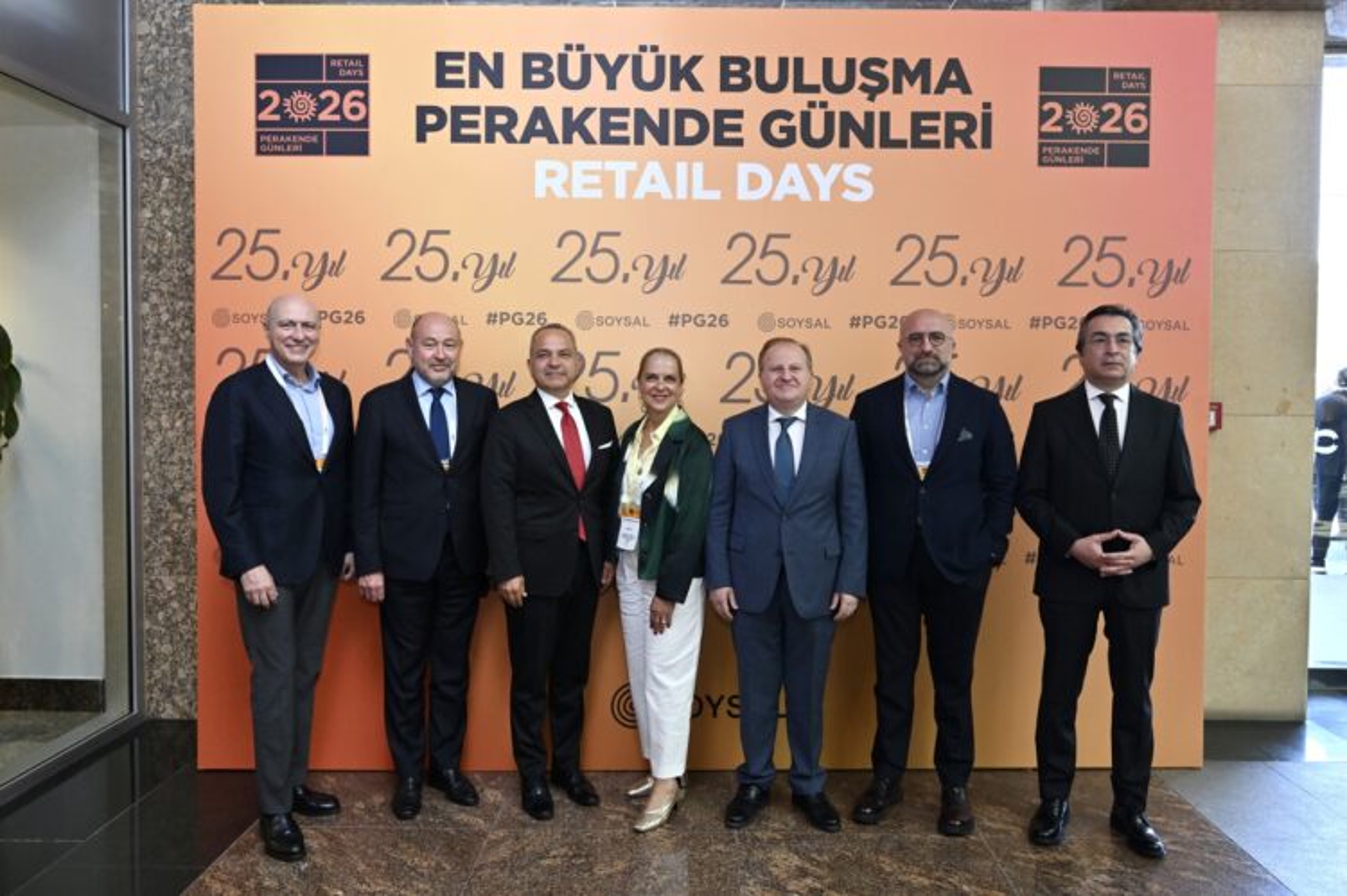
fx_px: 879
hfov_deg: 74.9
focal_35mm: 24
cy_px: 448
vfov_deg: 54.0
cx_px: 674
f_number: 4.5
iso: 1250
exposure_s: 1/200
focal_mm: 23.5
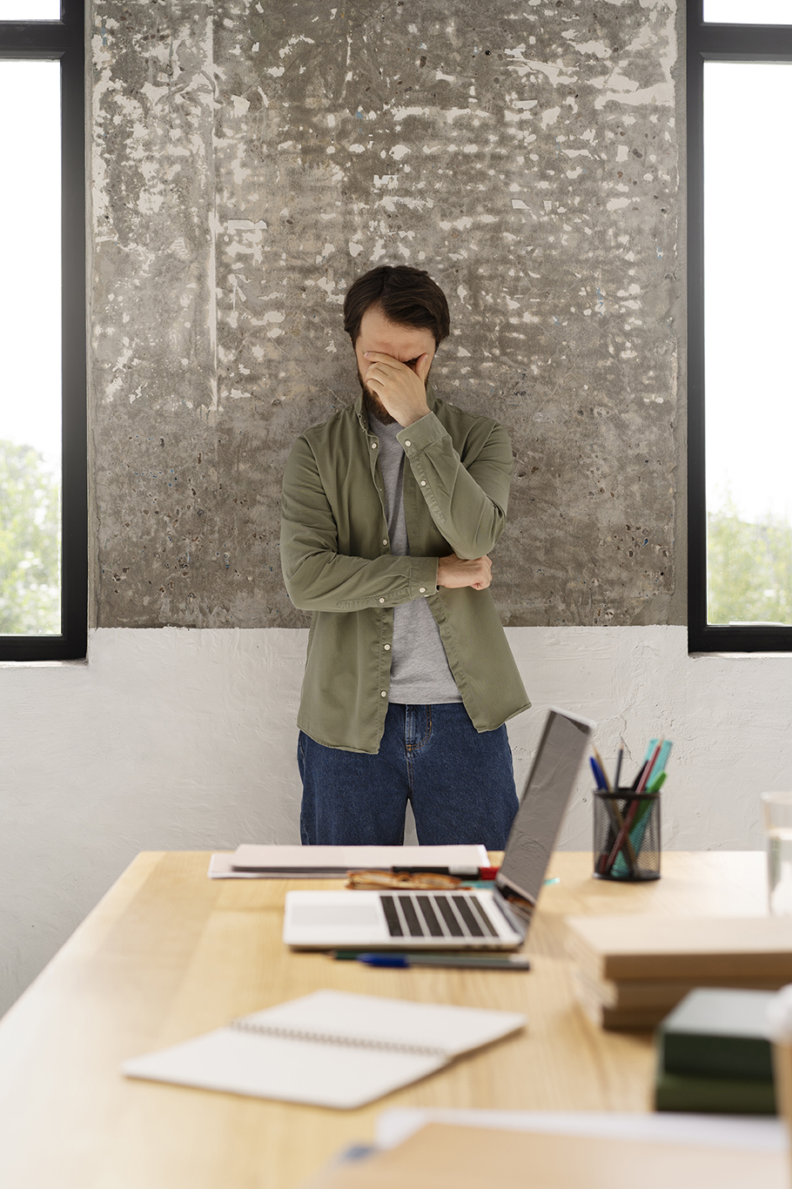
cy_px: 615
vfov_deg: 34.5
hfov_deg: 23.4
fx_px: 1915
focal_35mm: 58
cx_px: 399
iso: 160
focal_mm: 55
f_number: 4
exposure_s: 1/320
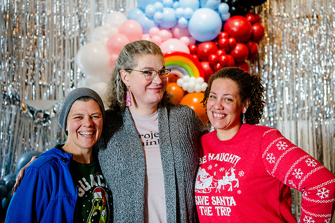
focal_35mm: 53
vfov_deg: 25.5
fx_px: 492
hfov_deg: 37.6
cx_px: 181
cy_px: 89
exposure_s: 1/200
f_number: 3.2
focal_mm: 44
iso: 2500
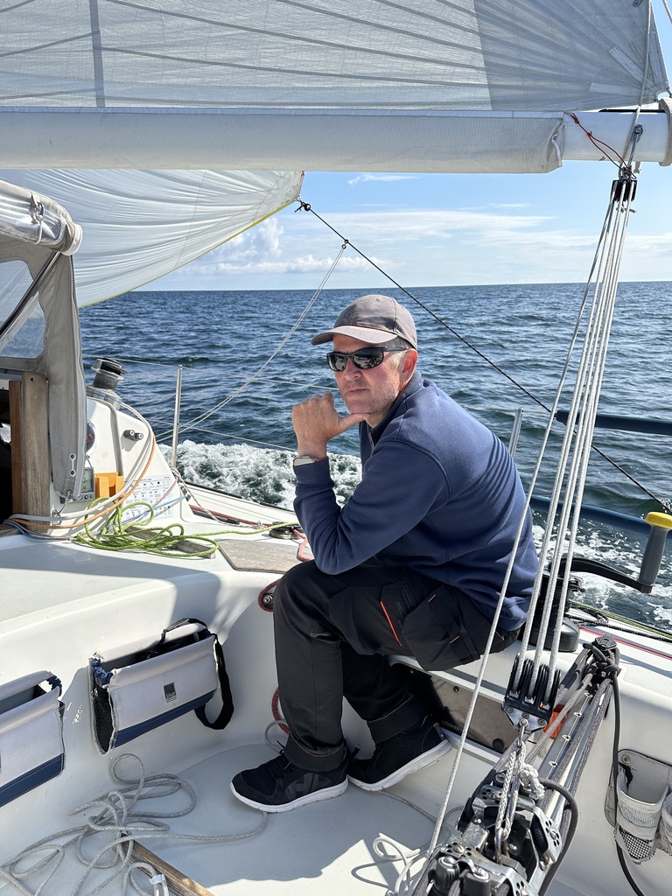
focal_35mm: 24
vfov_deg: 71.6
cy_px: 448
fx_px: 621
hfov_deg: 56.8
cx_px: 336
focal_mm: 6.86
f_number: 1.78
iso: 80
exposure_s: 1/5848
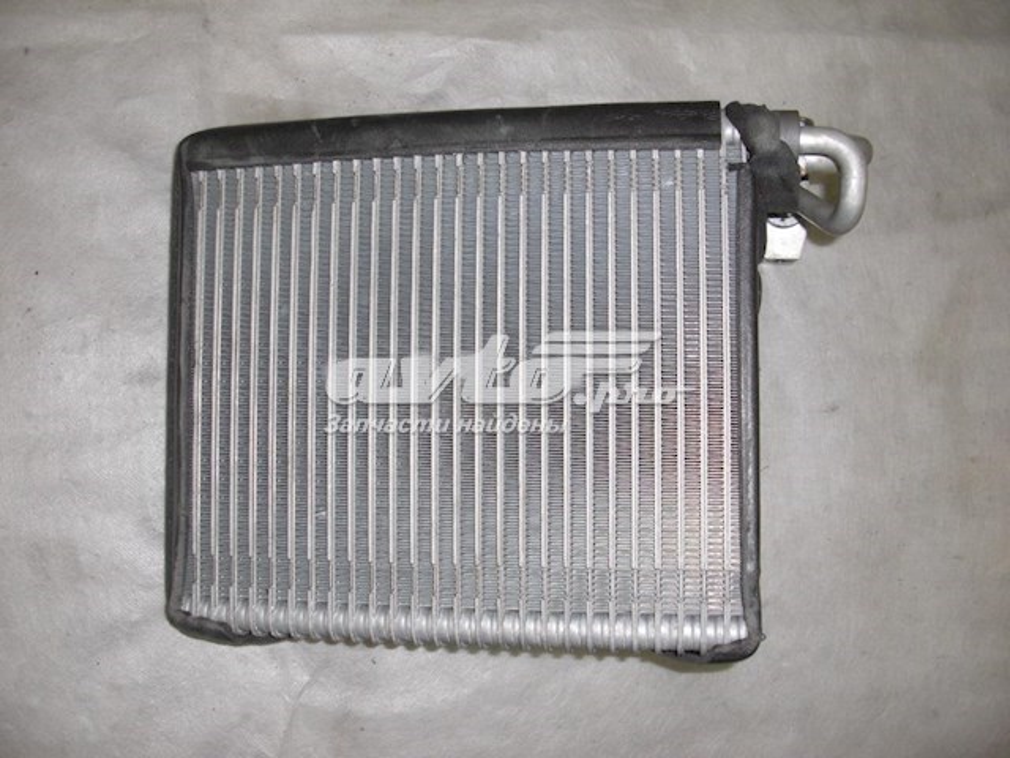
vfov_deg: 39.7
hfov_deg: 51.4
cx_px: 505
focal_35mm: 36
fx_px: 1050
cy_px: 379
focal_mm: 6.3
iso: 100
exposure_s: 1/60
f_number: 2.8
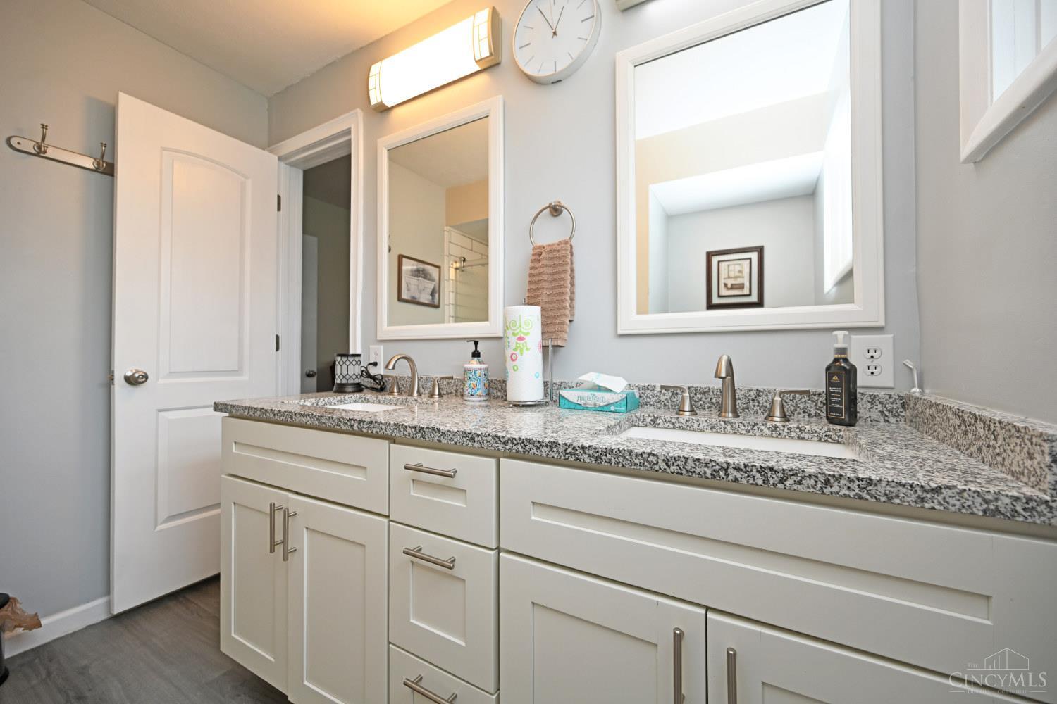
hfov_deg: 104.3
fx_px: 411
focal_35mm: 14
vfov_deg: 81.2
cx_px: 528
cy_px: 352
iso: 200
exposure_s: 1/80
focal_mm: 14
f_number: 4.5
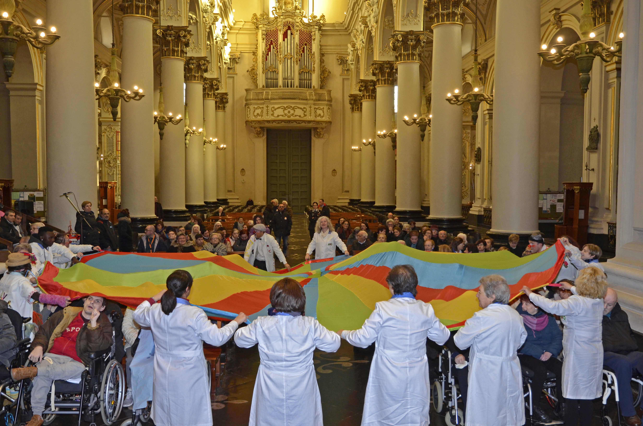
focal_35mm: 33
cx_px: 322
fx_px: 588
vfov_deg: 39.8
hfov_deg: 57.3
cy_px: 213
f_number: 5.6
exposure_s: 1/60
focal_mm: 22
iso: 800
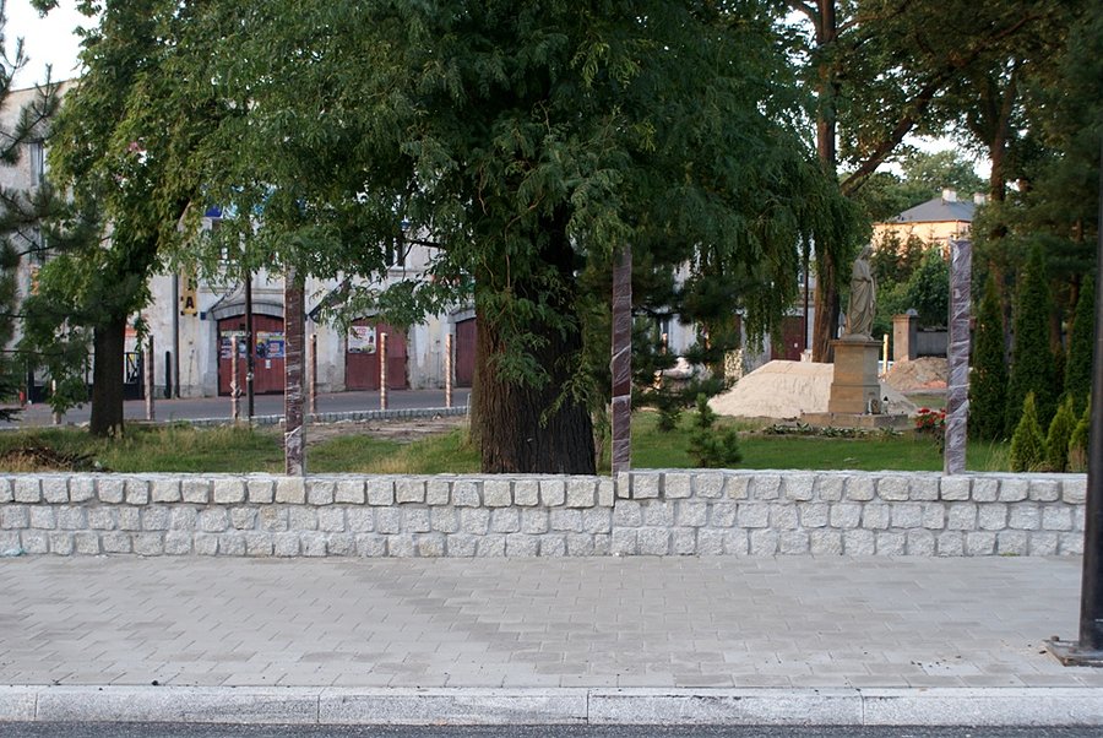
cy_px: 369
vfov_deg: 25.8
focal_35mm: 52
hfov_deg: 37.8
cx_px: 552
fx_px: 1610
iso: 250
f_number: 5.6
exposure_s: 1/60
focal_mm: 35
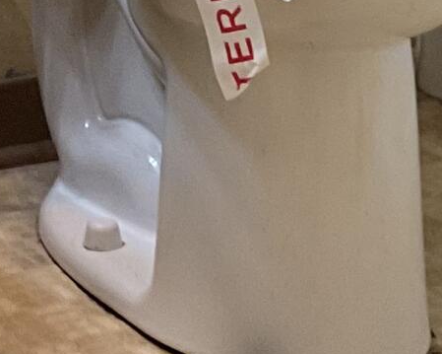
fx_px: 2472
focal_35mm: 189
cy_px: -330
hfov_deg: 10.1
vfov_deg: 7.9
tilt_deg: -7.3
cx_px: -3
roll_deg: +0.5
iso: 125
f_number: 1.8
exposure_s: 1/60
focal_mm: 3
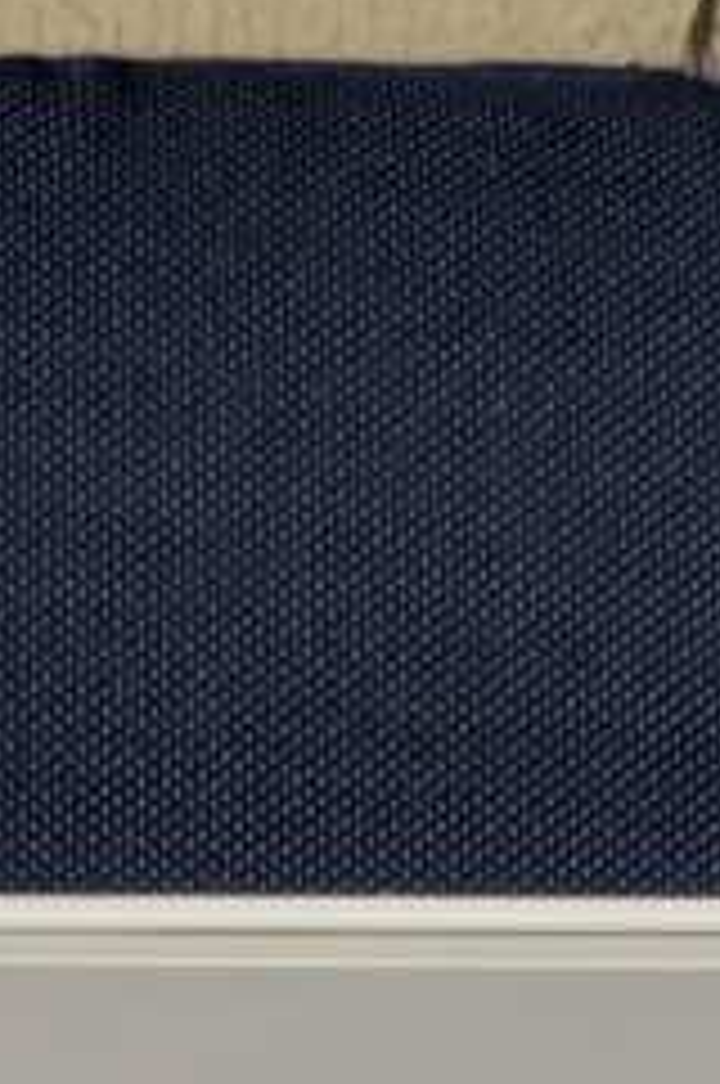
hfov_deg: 5.7
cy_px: 2276
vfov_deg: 8.2
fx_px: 7190
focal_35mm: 239
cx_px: -22
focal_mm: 6.81
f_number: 1.85
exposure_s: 1/105
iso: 362
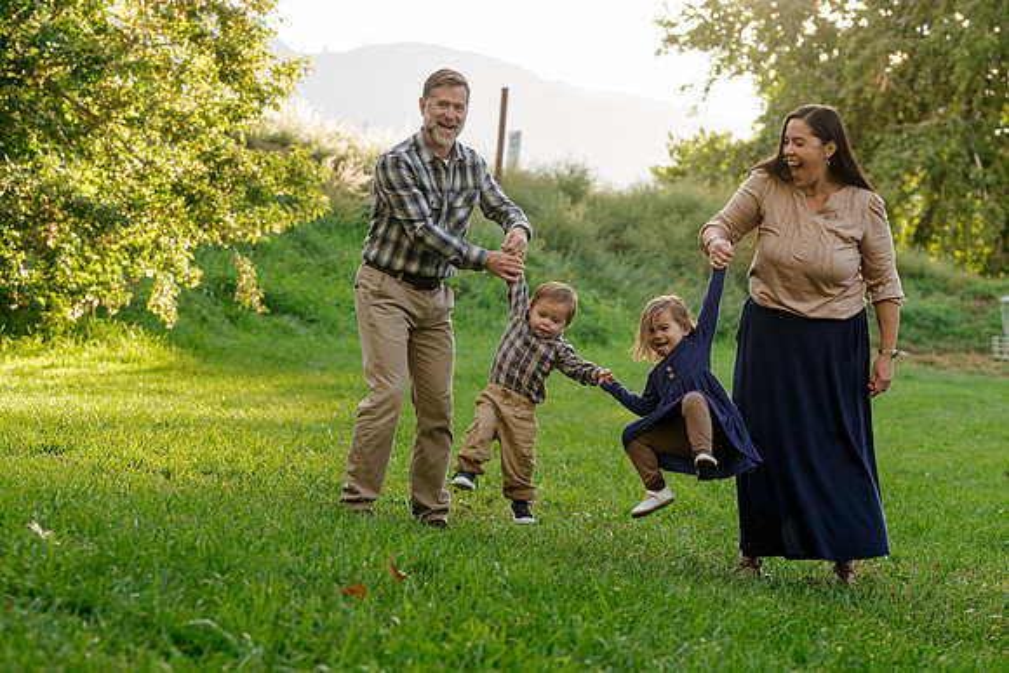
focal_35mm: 125
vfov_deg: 11.0
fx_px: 3504
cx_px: 504
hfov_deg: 16.4
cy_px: 336
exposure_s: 1/200
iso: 640
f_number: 7.1
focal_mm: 125
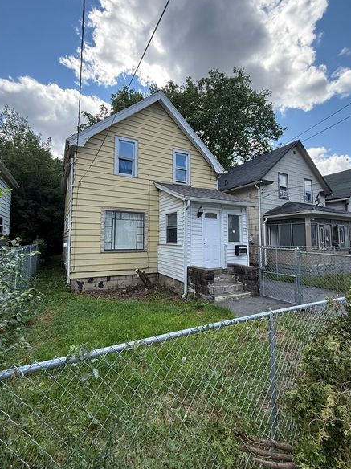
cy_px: 224
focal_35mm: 16
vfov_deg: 94.5
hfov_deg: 77.9
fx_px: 217
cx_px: 165
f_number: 2.2
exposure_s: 1/625
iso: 64
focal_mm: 2.22
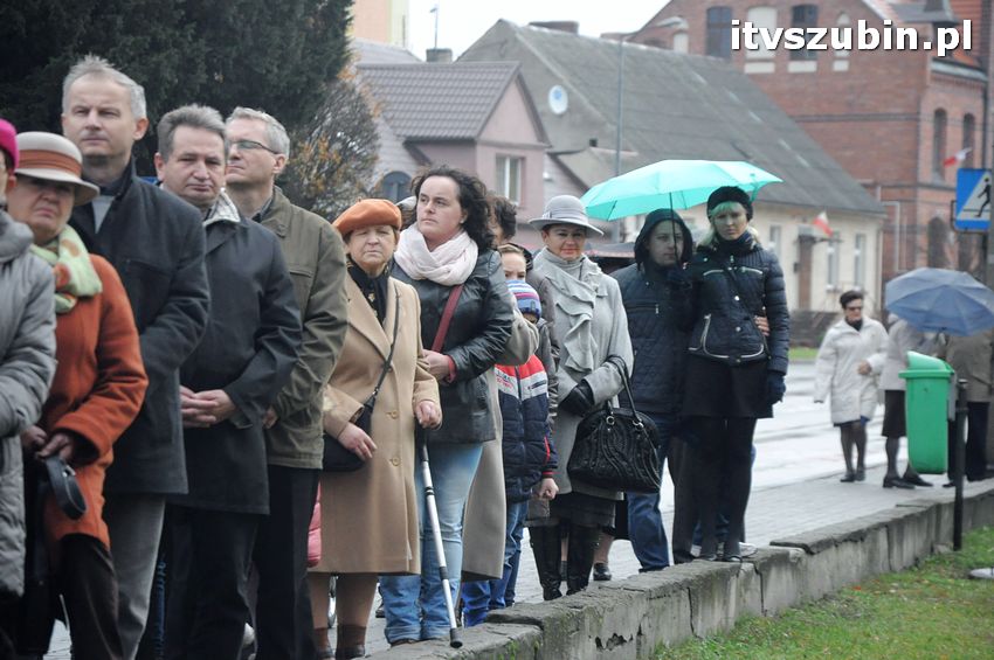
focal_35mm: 158
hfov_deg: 13.1
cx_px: 497
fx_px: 4344
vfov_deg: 8.7
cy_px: 330
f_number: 5.6
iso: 1600
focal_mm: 105
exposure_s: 1/500
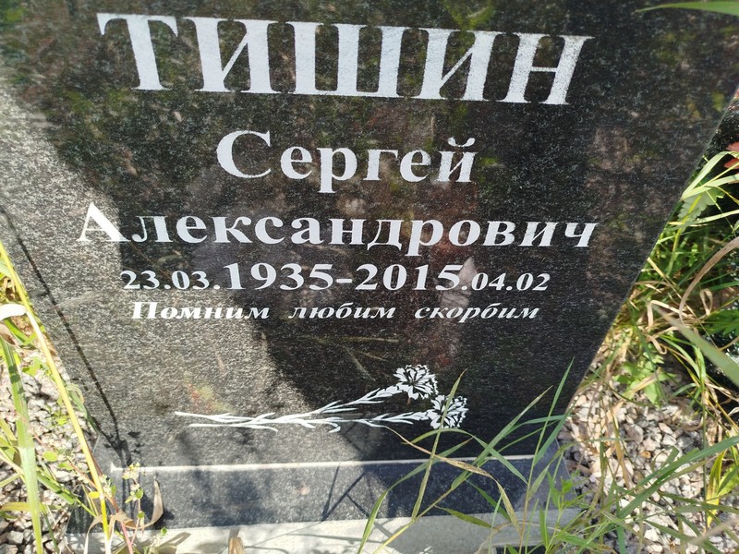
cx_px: 370
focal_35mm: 24
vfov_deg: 56.8
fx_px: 512
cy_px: 277
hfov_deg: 71.6
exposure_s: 1/336
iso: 50
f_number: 1.7
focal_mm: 5.31
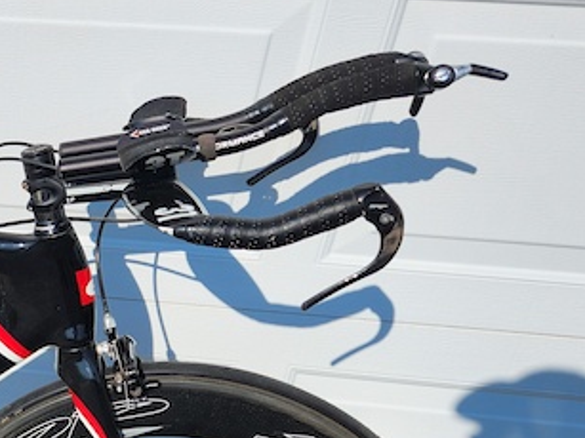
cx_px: -126
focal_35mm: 60
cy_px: 328
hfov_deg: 28.0
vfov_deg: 24.1
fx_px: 1014
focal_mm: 5.4
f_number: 1.8
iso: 20
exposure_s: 1/3788
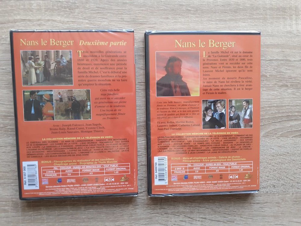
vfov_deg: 51.4
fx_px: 235
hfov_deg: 65.3
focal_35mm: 27
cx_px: 150
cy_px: 113
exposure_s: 1/50
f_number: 1.9
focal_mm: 3.6
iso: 80
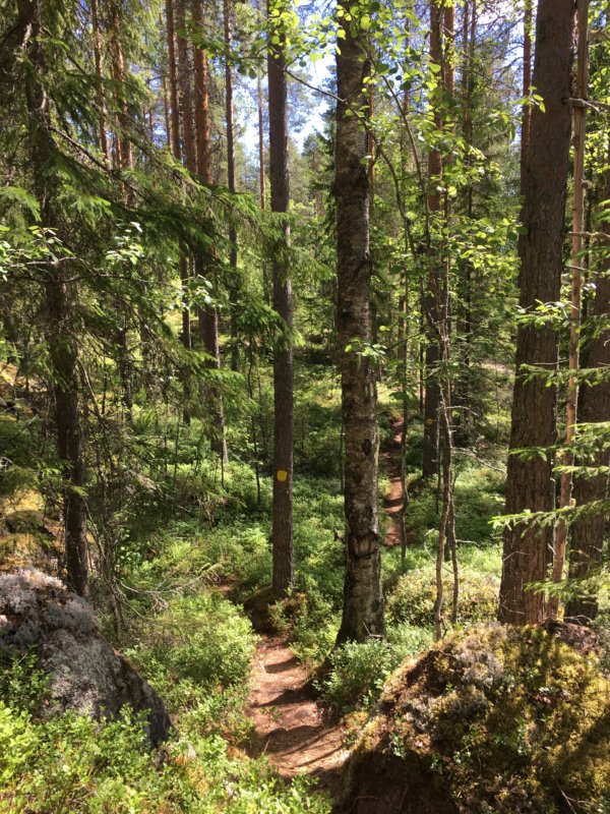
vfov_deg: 61.7
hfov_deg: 48.2
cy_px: 407
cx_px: 305
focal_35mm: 29
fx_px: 681
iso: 25
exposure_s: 1/262
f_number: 2.2
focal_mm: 4.15
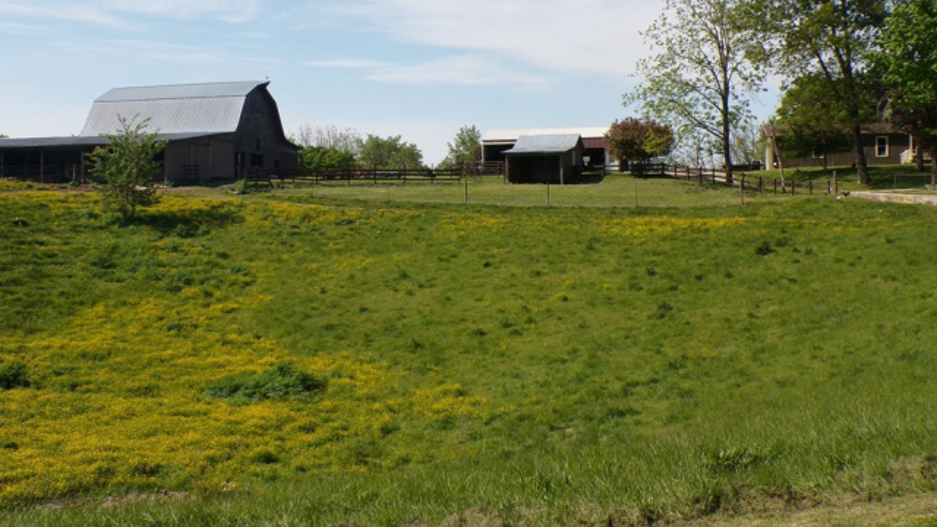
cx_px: 474
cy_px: 206
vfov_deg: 28.3
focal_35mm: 42
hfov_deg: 48.4
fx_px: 1044
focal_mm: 6.6
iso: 100
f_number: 4.9
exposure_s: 1/640
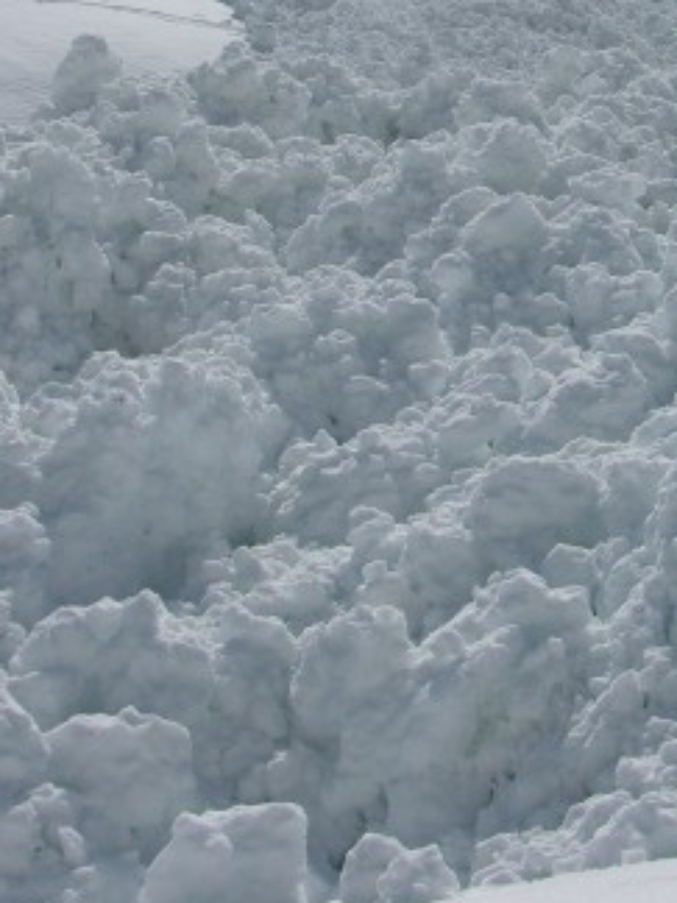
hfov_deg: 17.6
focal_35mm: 83
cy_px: 36
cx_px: 532
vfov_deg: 22.8
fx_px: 2164
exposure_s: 1/558
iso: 50
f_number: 8
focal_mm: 8.9
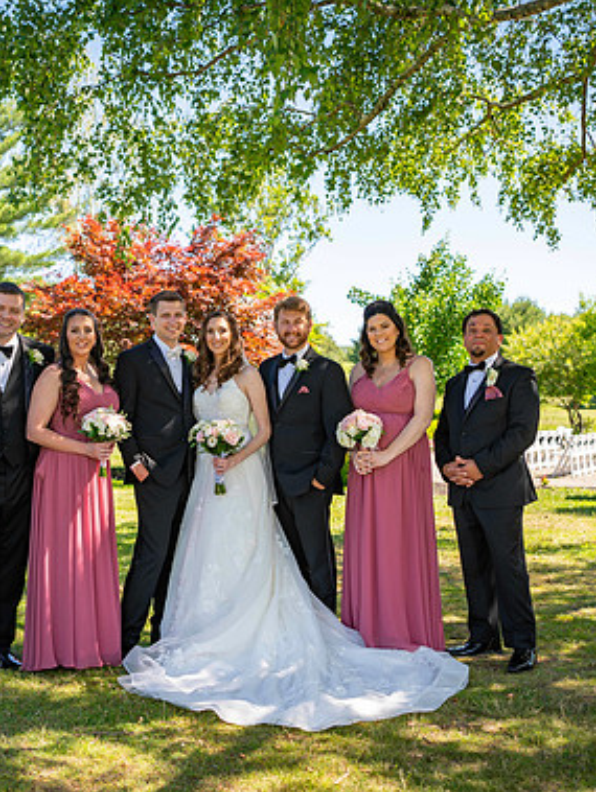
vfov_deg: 40.4
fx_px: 1077
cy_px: 399
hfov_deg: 30.8
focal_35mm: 47
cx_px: 232
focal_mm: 32
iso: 100
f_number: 3.2
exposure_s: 1/800
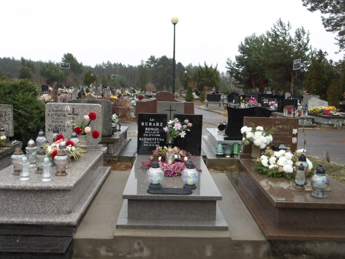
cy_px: 130
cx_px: 172
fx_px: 339
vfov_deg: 41.8
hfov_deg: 54.0
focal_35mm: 34
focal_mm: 6.1
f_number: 3.3
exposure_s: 1/60
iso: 224
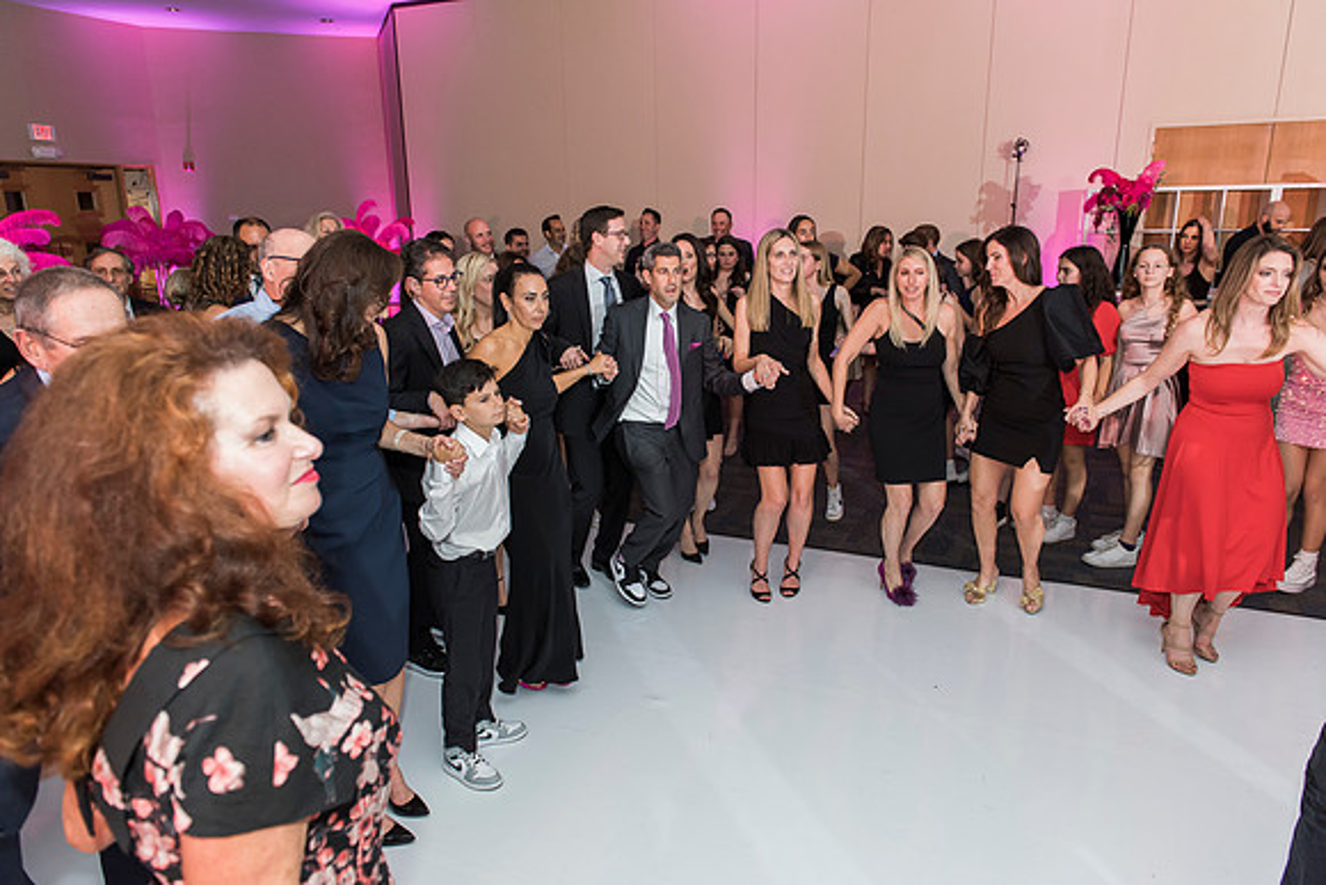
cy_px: 442
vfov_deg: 53.2
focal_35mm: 24
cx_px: 663
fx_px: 884
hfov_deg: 73.7
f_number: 4
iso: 1000
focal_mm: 24
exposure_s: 1/100
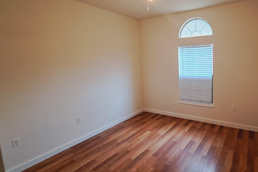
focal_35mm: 19
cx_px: 176
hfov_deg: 83.3
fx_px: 136
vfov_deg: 64.5
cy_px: 79
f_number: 2.2
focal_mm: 1.74
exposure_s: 1/40
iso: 160
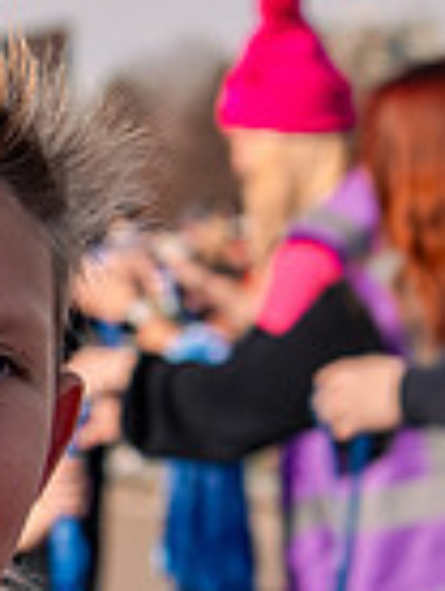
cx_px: -227
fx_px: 3793
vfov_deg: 8.9
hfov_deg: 6.6
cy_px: 381
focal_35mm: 222
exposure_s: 1/640
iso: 200
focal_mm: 55
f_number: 5.6
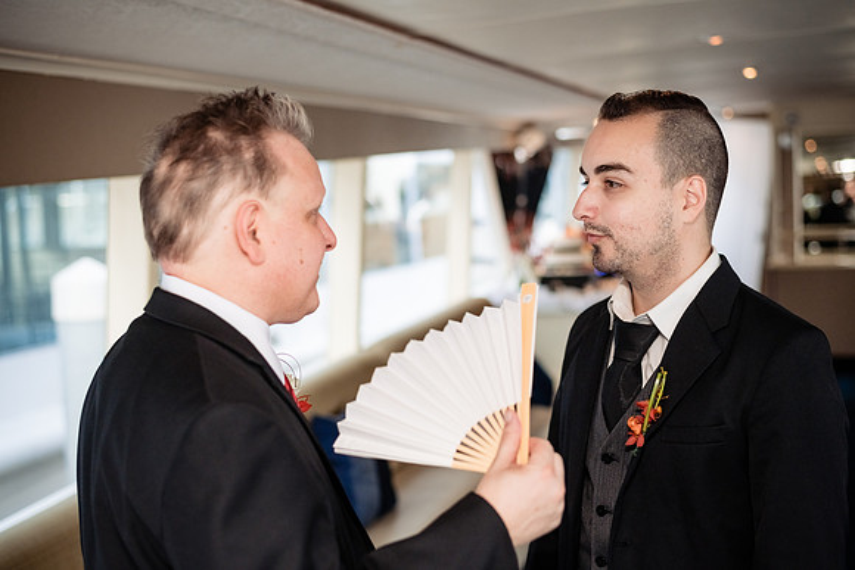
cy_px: 285
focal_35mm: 50
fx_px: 1188
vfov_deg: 27.0
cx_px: 428
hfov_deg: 39.6
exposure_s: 1/400
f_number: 2.8
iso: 320
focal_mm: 50
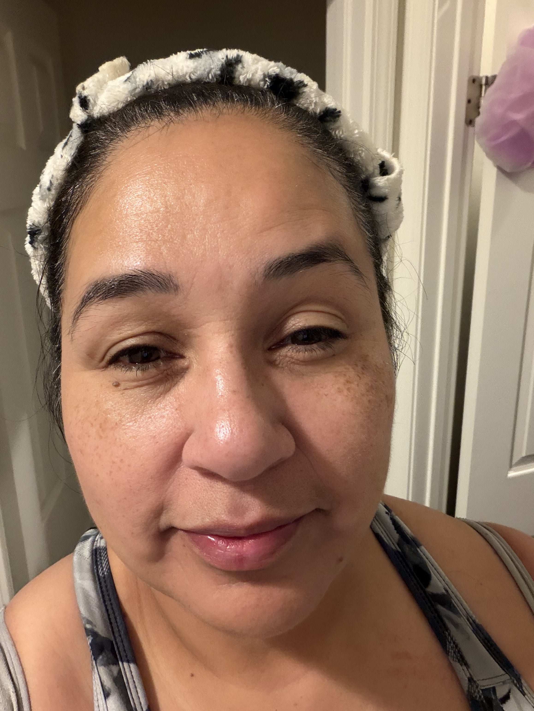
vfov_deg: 60.0
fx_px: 617
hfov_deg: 46.8
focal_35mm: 30
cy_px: 356
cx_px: 267
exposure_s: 1/30
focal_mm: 2.7
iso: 500
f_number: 1.9
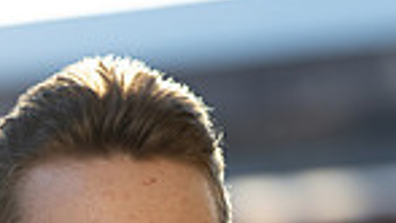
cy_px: 596
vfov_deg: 4.3
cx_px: 94
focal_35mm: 273
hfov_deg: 7.9
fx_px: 2869
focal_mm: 85
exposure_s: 1/640
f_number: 1.8
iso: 200
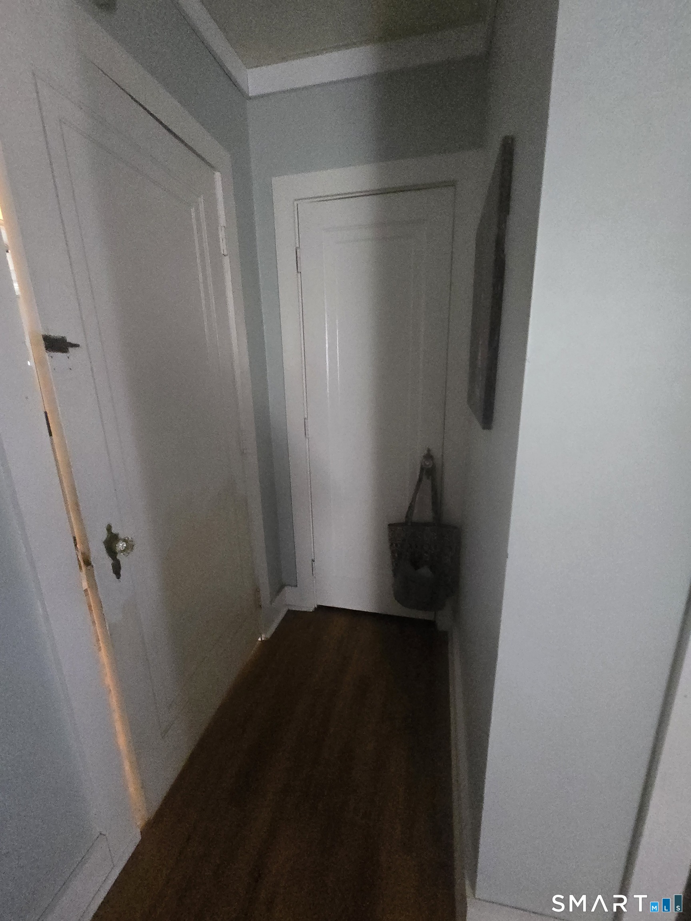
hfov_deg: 89.9
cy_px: 460
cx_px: 346
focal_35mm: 13
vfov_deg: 106.2
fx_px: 346
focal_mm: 2.2
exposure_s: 1/40
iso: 1600
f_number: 2.2
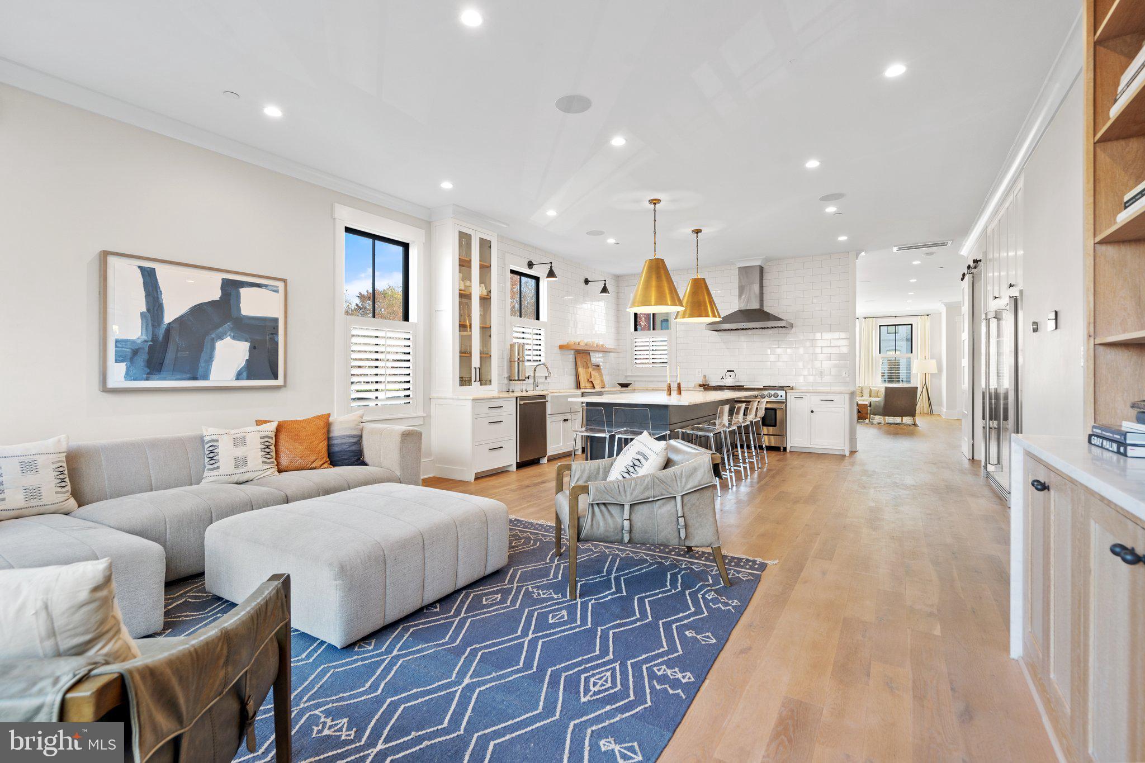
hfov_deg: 96.7
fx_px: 509
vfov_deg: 73.7
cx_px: 572
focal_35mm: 16
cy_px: 382
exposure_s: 1/10
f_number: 8
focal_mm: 16
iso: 500
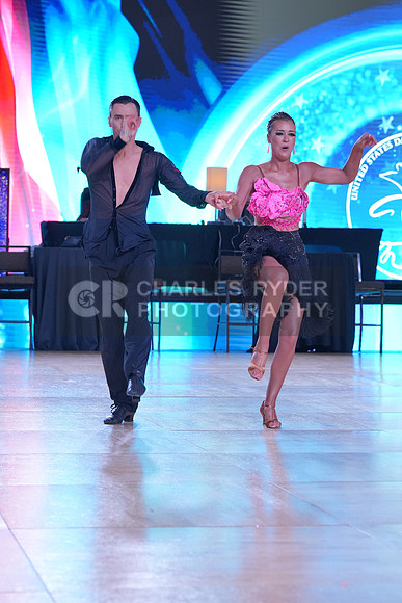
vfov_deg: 19.5
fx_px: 1758
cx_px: 201
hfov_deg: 13.0
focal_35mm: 105
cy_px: 302
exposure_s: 1/400
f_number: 5.6
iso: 1600
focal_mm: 105
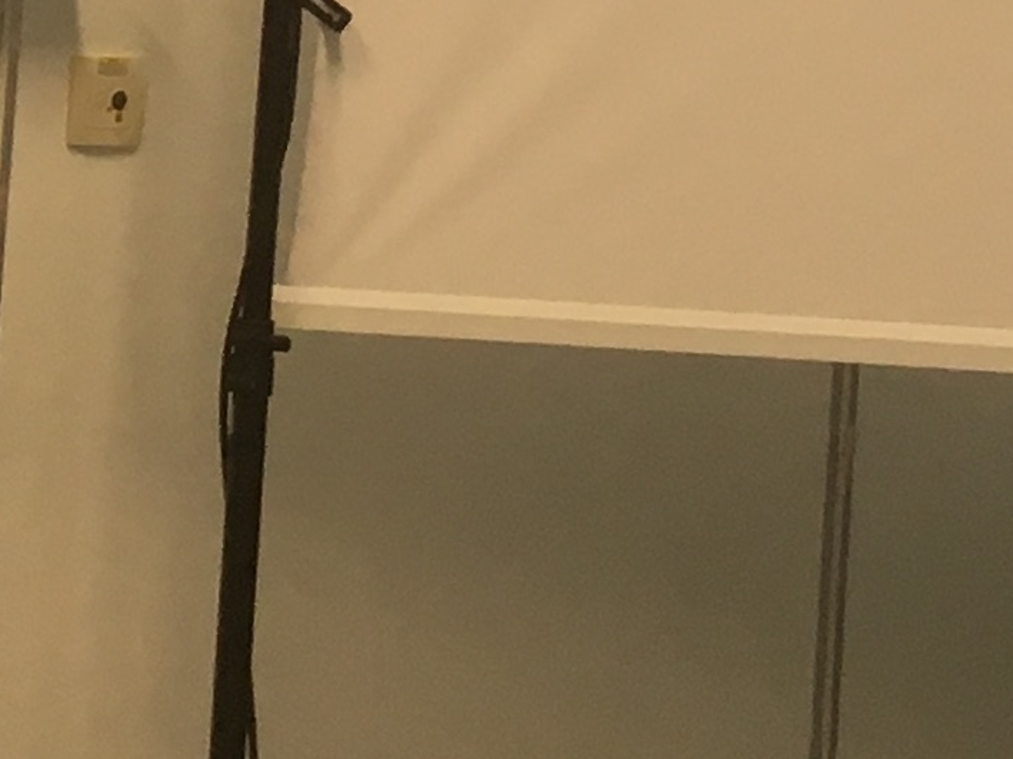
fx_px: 4826
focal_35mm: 165
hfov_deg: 11.8
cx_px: -87
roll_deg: -2.9
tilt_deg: +1.5
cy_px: -576
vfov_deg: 8.7
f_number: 2.2
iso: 32
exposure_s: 1/33
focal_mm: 4.15
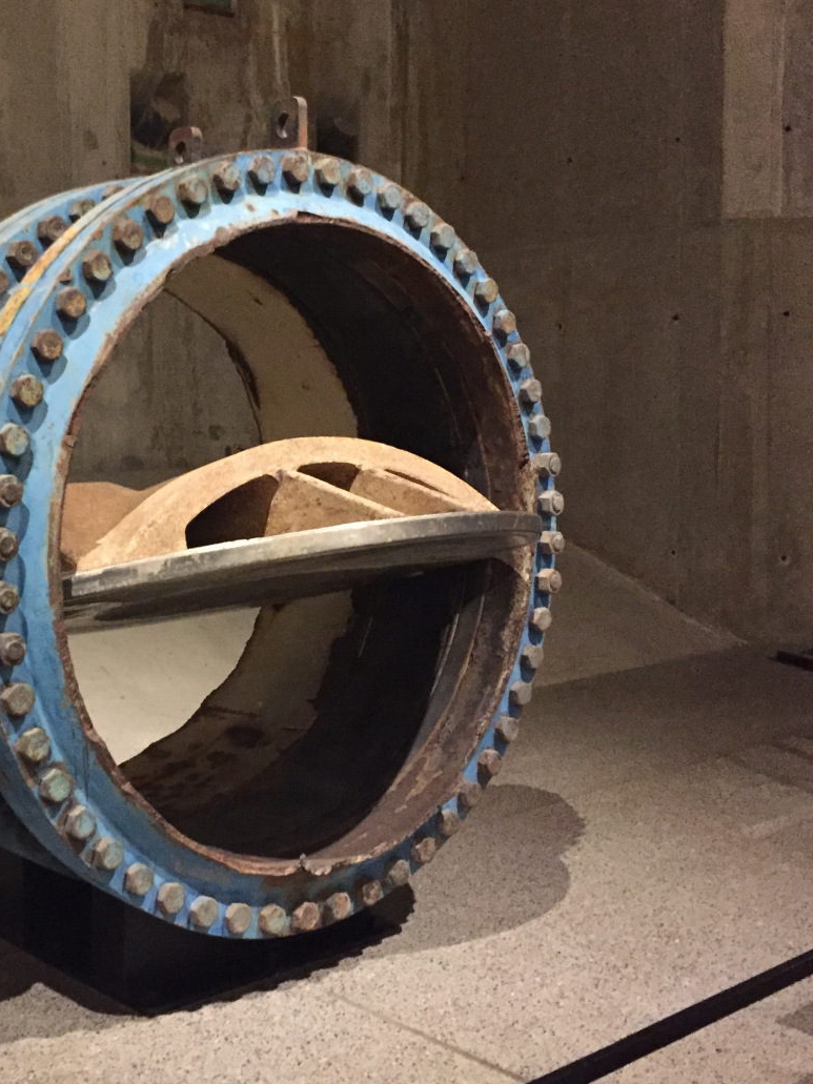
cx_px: 157
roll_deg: -0.5
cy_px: 480
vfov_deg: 42.0
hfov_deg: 31.3
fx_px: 1409
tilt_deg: -2.6
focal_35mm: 45
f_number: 2.2
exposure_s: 1/15
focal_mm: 4.15
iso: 500
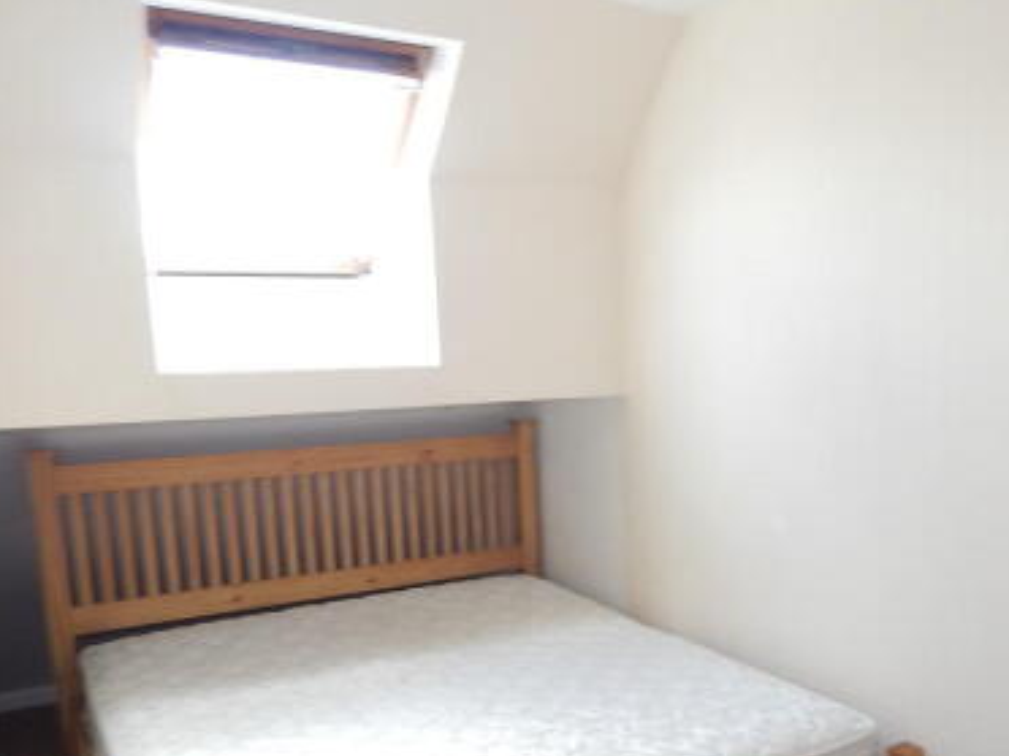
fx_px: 1049
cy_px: 500
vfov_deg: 39.2
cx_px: 736
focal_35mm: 36
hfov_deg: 49.6
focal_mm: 4
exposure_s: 1/30
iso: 125
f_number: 3
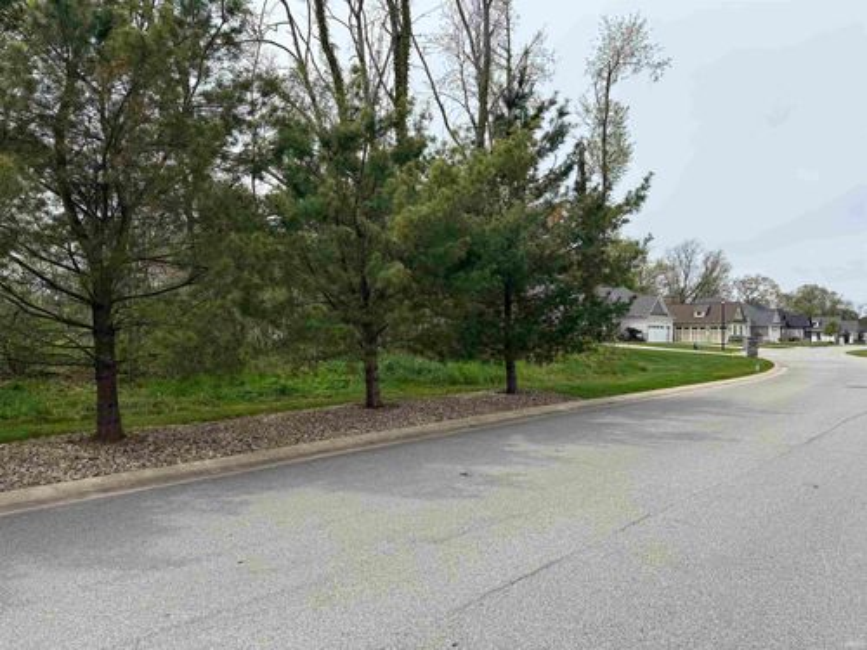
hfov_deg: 71.6
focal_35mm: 24
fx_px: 601
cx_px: 434
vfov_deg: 56.8
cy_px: 325
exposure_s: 1/3584
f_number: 1.78
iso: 80
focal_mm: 6.76
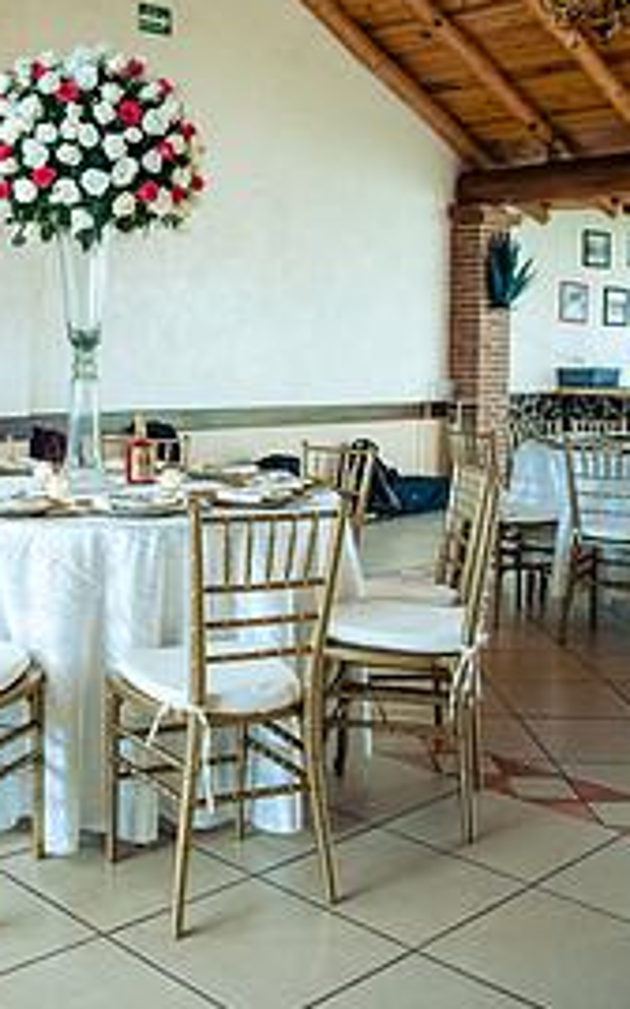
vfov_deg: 47.8
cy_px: 383
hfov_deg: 30.2
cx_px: 96
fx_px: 1127
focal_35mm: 41
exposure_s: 1/200
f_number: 5
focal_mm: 24
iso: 3200
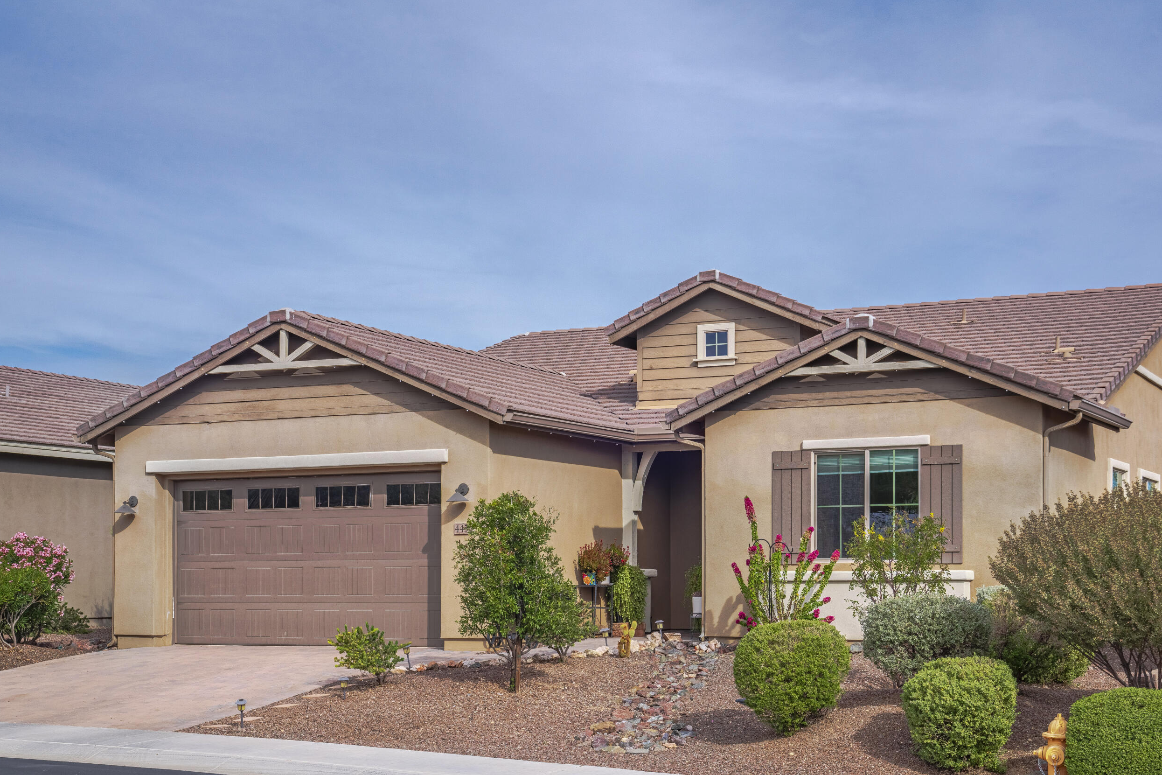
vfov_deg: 25.5
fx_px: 1711
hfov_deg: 37.5
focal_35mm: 53
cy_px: 432
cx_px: 645
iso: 160
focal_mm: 44
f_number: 8
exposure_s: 1/8000
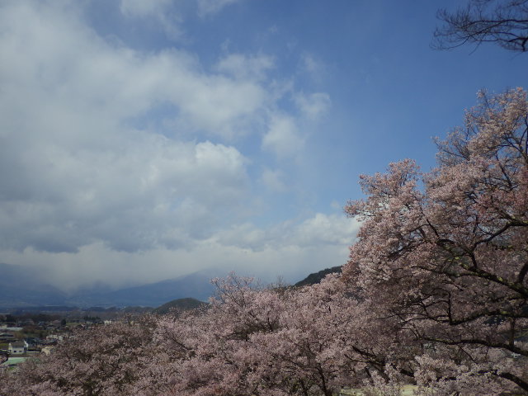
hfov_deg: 47.9
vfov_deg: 36.8
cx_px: 264
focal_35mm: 39
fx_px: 595
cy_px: 198
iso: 125
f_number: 10.6
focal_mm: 6.9
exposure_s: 1/320
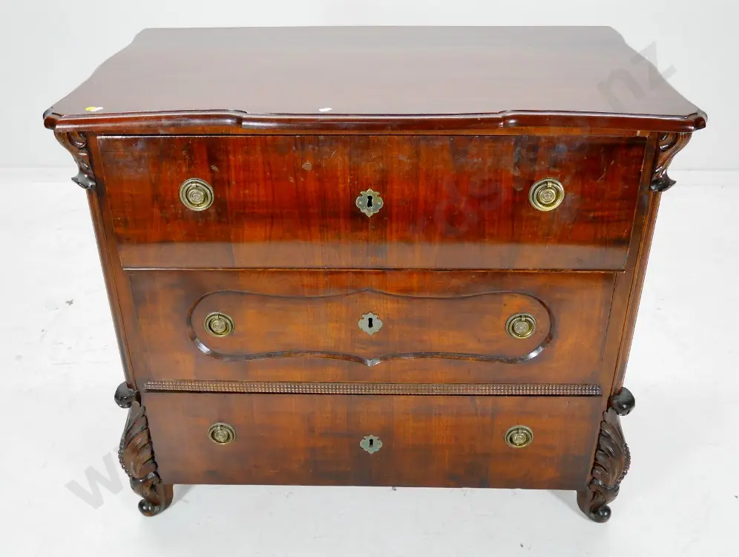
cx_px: 370
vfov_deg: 53.2
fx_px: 556
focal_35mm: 26
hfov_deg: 67.2
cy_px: 278
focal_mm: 13
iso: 1000
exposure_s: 1/60
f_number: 4
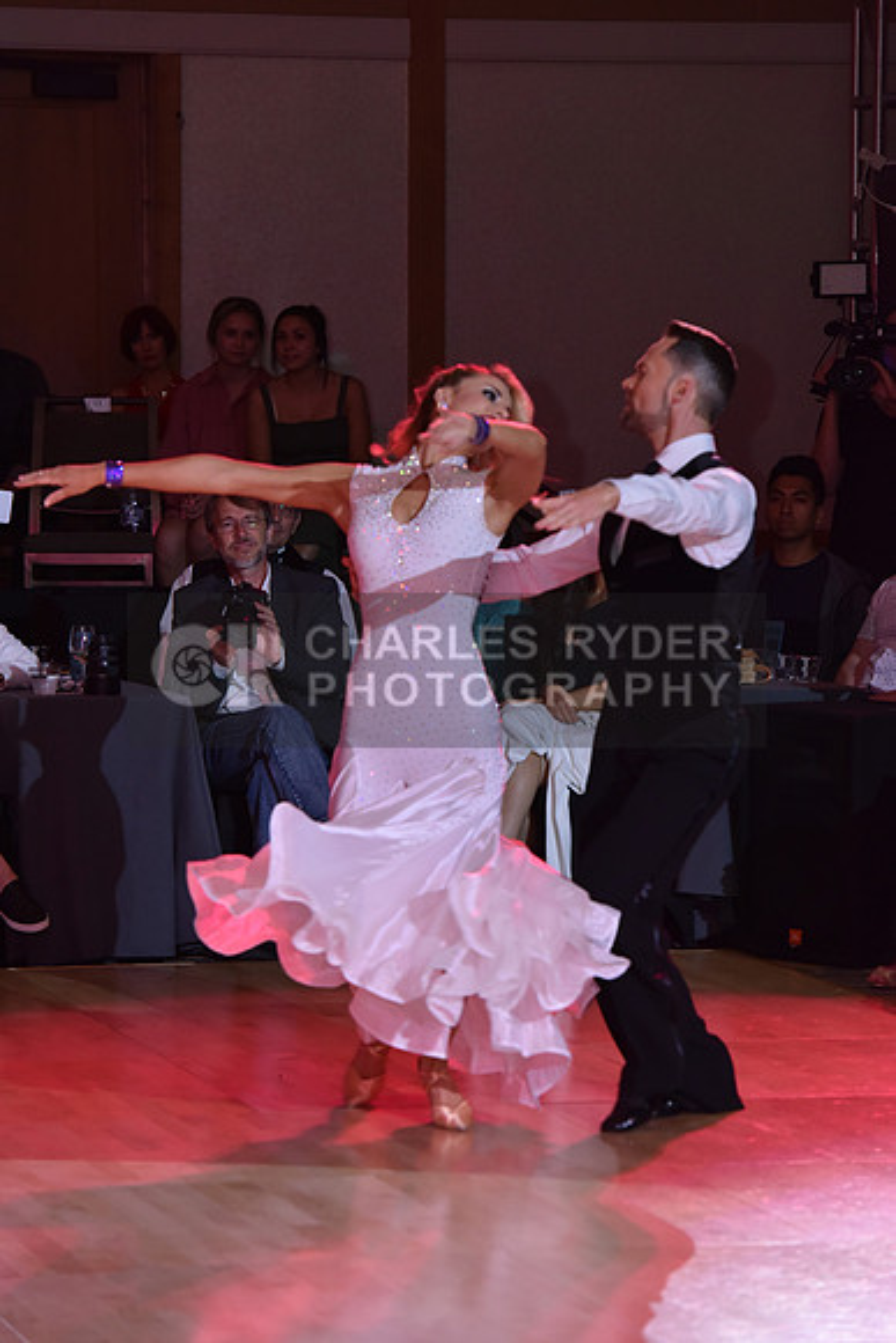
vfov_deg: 13.2
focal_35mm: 155
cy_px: 672
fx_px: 5783
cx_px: 448
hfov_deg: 8.9
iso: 1600
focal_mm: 155
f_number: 5
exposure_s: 1/250
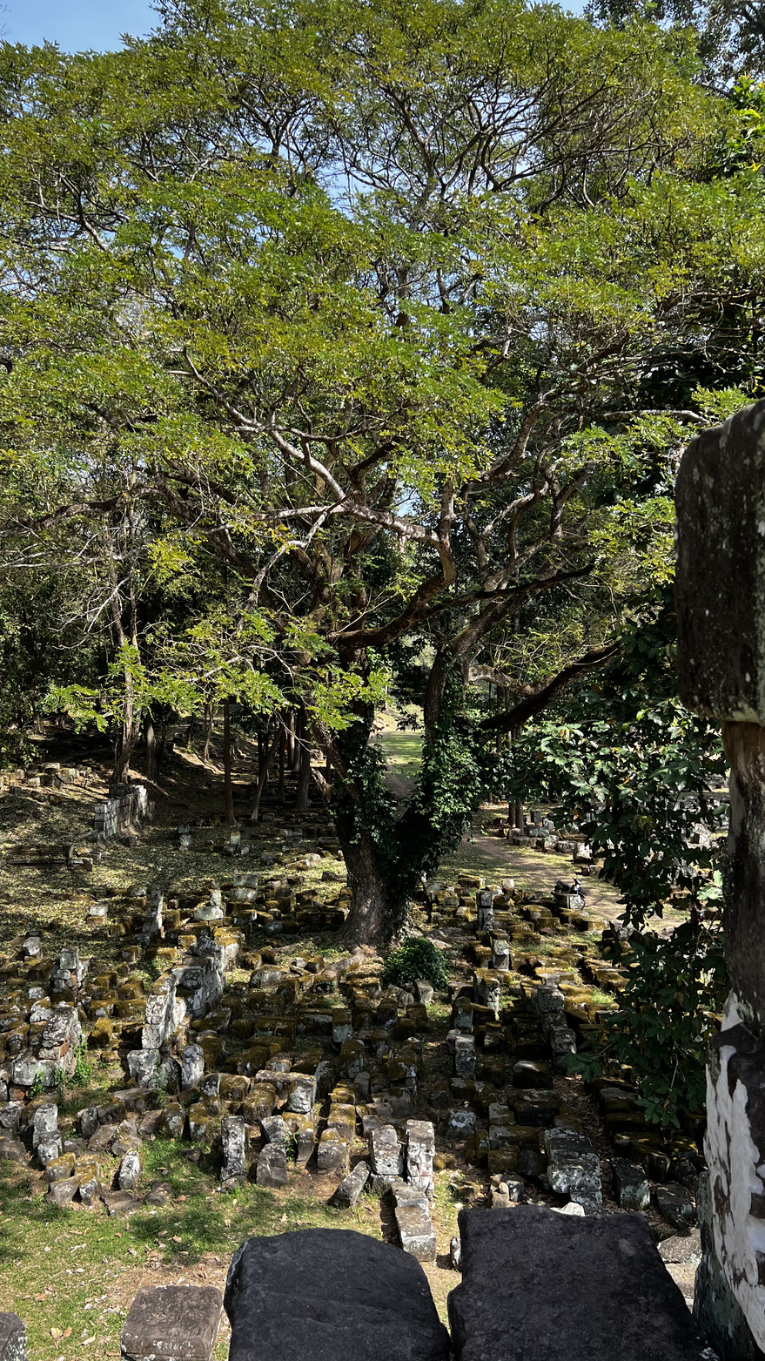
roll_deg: +0.7
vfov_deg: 66.1
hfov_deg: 40.0
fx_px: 1046
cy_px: 693
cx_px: 306
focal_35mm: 29
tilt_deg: -1.5
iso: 50
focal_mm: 5.7
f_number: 1.5
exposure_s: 1/974
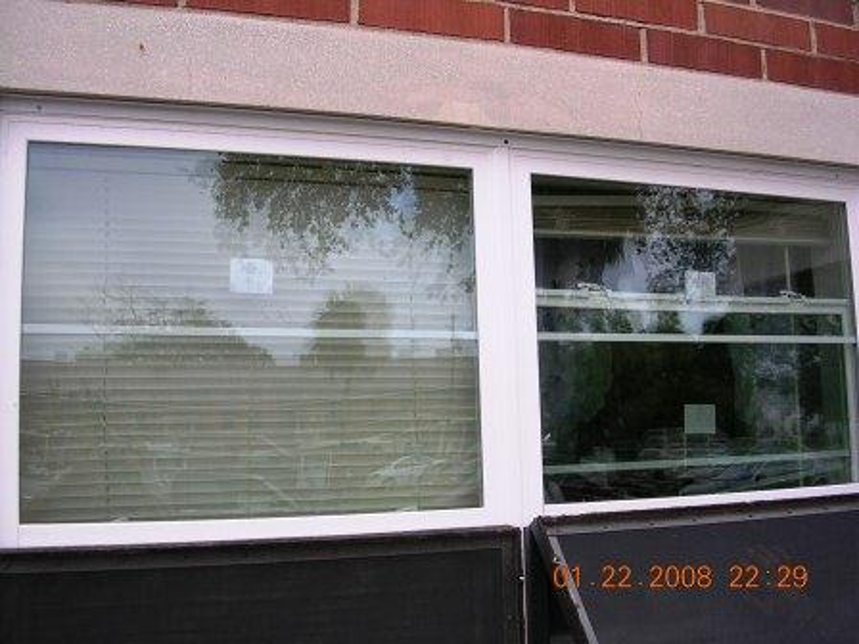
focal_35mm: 38
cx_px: 430
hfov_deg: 49.0
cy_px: 322
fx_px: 943
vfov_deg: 37.7
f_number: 2.8
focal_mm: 5.8
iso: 50
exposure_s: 1/330
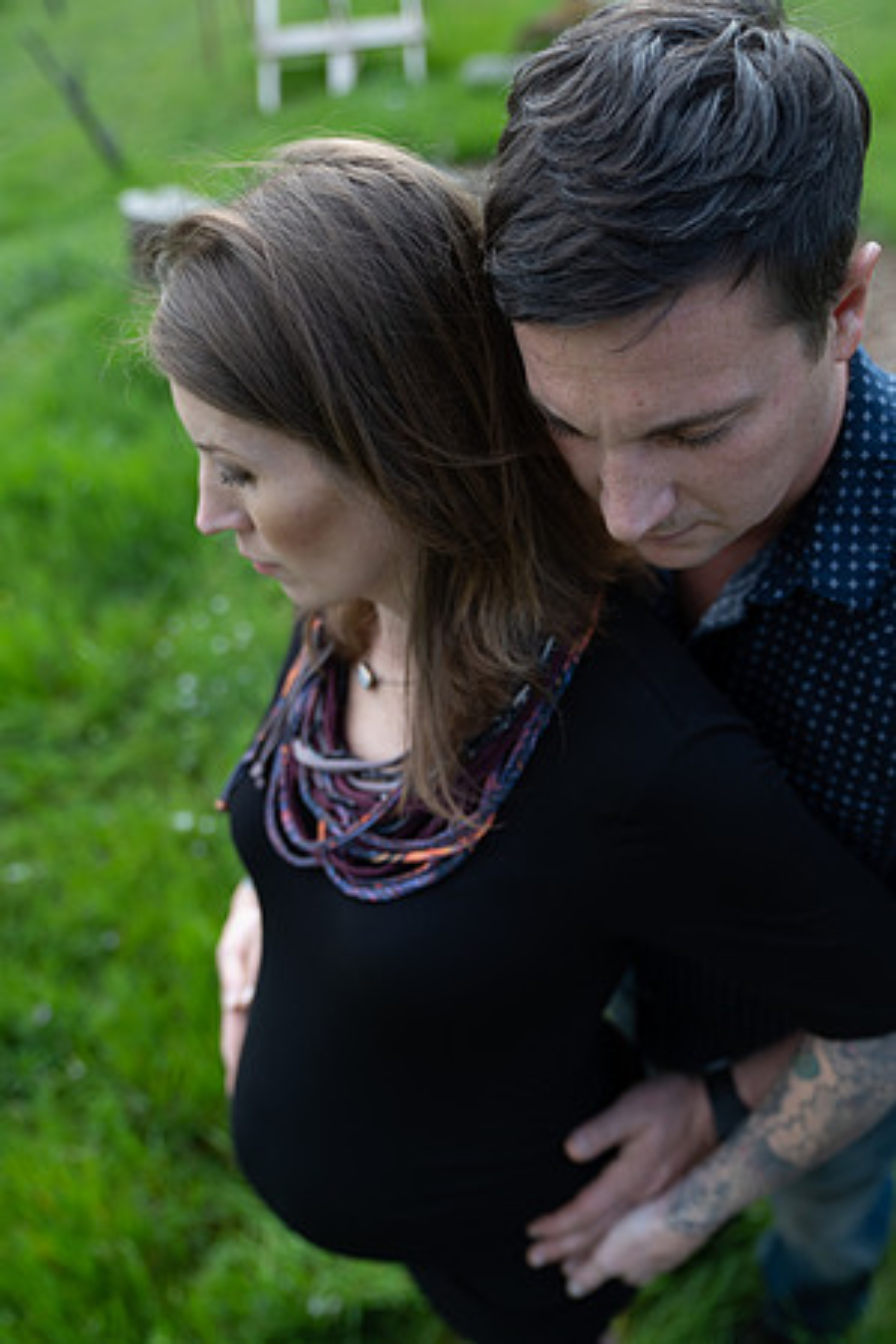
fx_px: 1232
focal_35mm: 33
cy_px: 672
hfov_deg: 40.0
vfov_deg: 57.2
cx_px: 448
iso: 200
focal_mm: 33
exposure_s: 1/250
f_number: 2.8
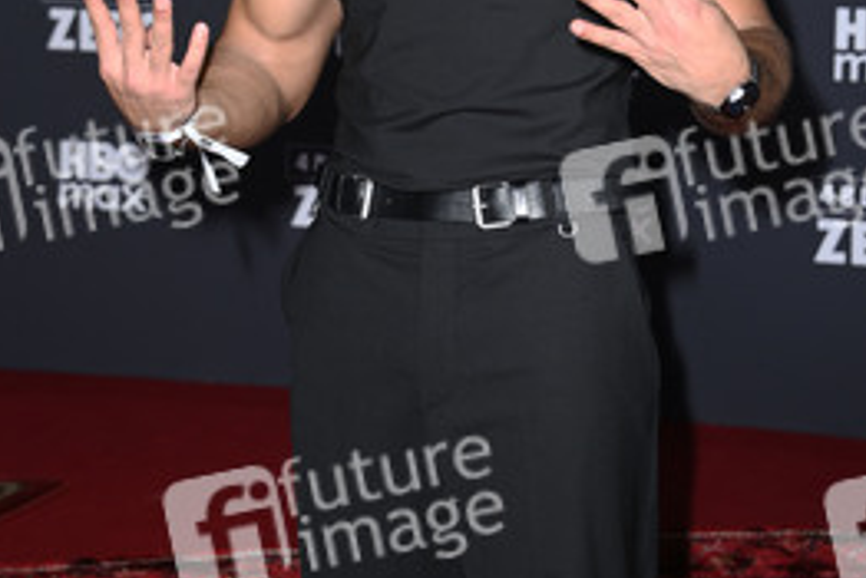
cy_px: 20
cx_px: 430
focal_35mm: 125
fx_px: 3008
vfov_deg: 10.9
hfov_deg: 16.4
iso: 1000
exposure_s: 1/250
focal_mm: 82
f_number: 5.6
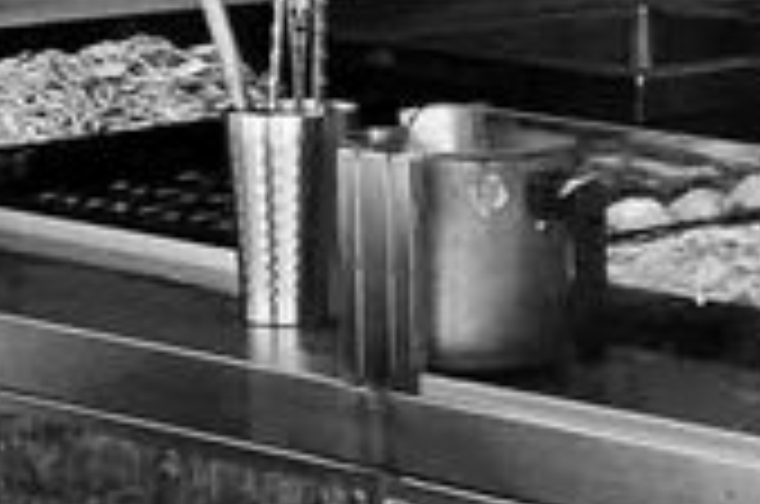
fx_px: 4994
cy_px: -585
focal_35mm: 237
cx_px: 1079
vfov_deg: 5.6
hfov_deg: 8.5
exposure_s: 1/50
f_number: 11
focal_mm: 50
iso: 640
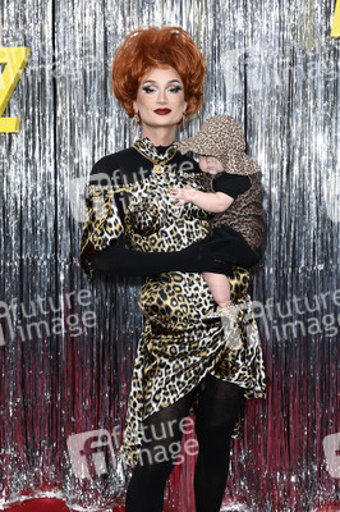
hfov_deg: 19.4
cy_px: 256
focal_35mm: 70
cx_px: 170
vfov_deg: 28.9
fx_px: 993
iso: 400
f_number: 5.6
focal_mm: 70
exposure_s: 1/250
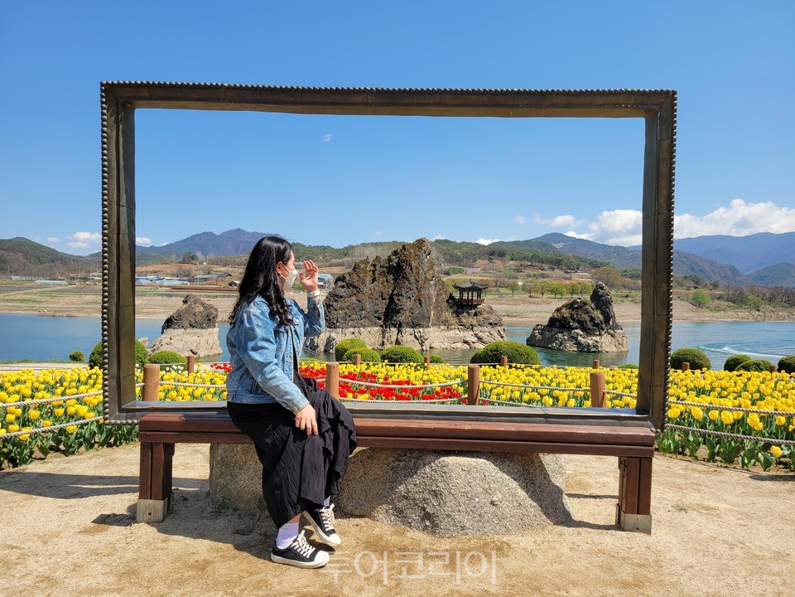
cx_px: 398
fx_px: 597
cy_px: 298
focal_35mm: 26
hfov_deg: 67.3
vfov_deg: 53.1
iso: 40
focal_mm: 5.4
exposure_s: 1/2216
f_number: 1.8
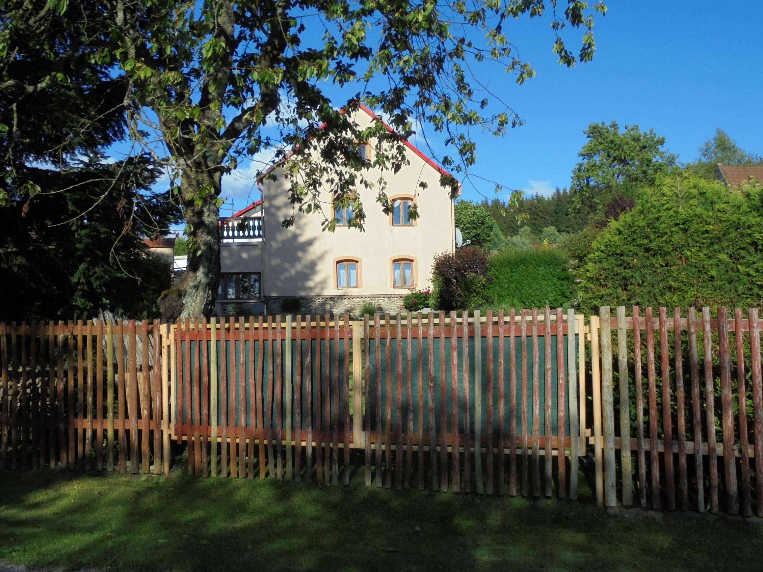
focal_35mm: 39
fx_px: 860
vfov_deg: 36.8
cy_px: 303
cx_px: 390
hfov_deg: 47.9
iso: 100
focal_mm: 6.1
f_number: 4
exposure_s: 1/800
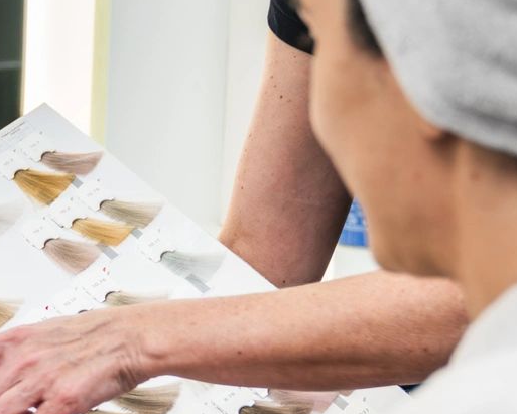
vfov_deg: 12.1
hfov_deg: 14.9
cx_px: 76
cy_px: 184
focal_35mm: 128
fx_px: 1960
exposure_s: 1/400
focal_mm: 33
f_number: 2.8
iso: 640
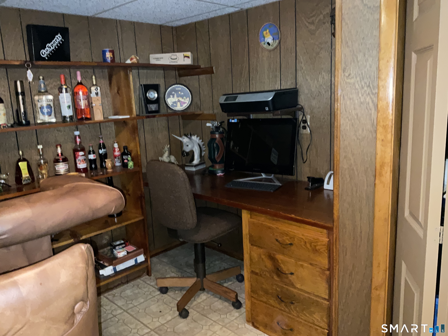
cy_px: 168
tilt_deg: -11.5
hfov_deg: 61.7
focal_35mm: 29
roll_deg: +2.6
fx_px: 375
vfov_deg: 48.2
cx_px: 224
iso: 200
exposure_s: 1/16
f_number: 1.8
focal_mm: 3
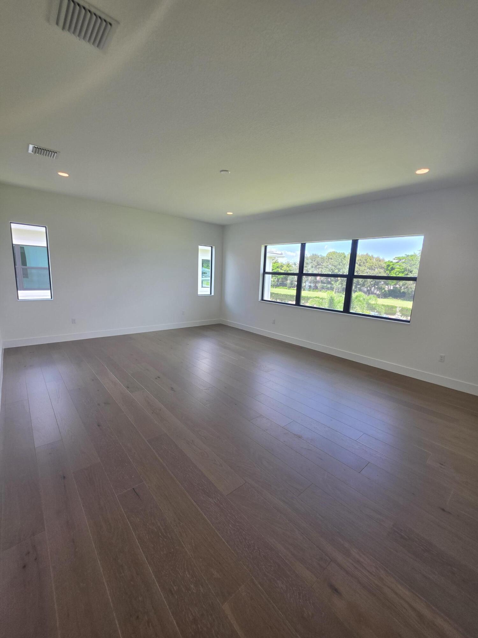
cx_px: 239
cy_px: 319
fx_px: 239
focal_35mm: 13
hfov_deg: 89.9
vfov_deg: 106.2
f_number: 1.9
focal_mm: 2.2
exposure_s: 1/120
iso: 32
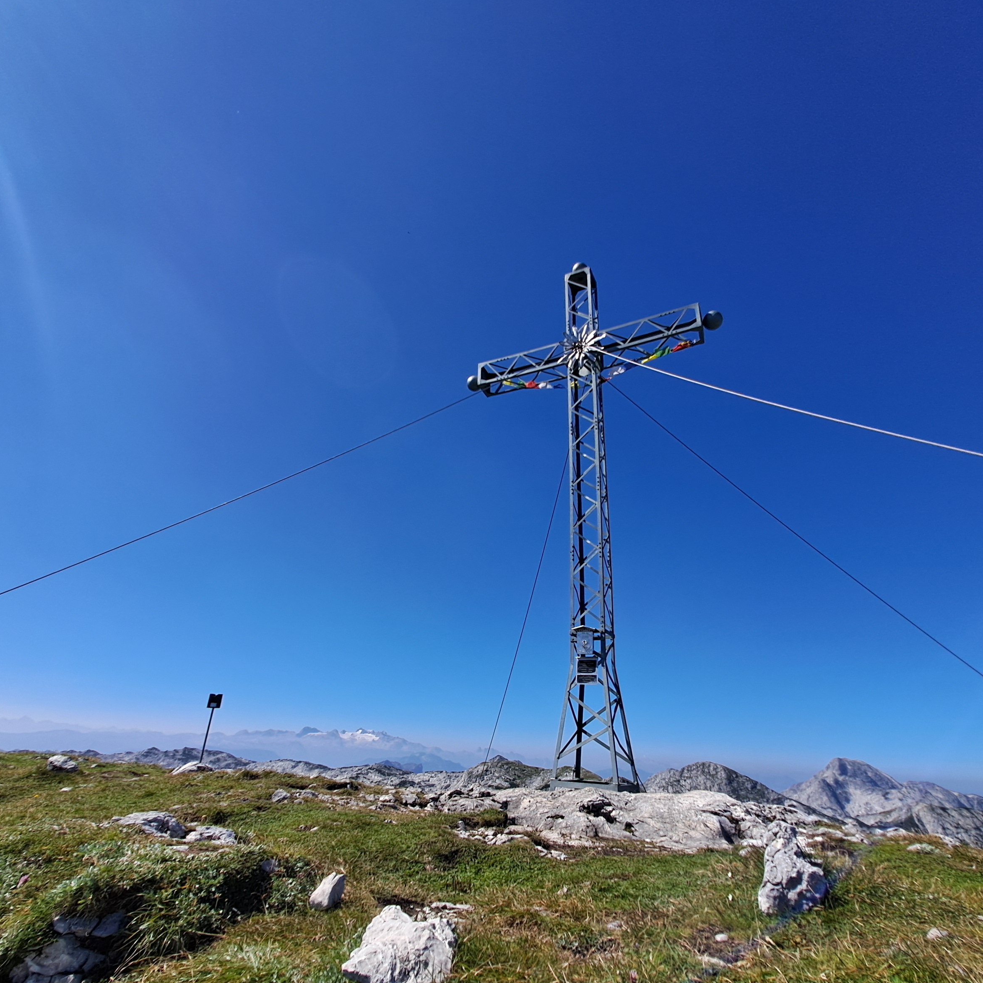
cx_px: 507
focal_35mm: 16
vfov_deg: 87.4
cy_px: 510
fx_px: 514
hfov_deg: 87.4
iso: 40
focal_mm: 1.42
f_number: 2.2
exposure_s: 1/1536
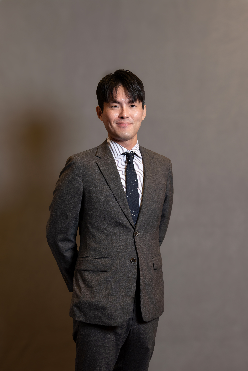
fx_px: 723
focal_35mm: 70
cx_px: 124
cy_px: 186
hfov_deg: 19.5
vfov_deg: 28.8
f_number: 2.8
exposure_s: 1/125
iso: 250
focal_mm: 70
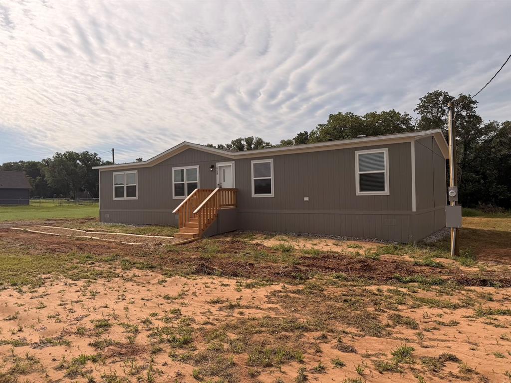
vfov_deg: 56.8
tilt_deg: +1.9
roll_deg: +0.7
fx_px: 354
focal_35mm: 24
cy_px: 192
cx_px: 256
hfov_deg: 71.6
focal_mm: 6.76
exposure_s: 1/14286
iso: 80
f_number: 1.78
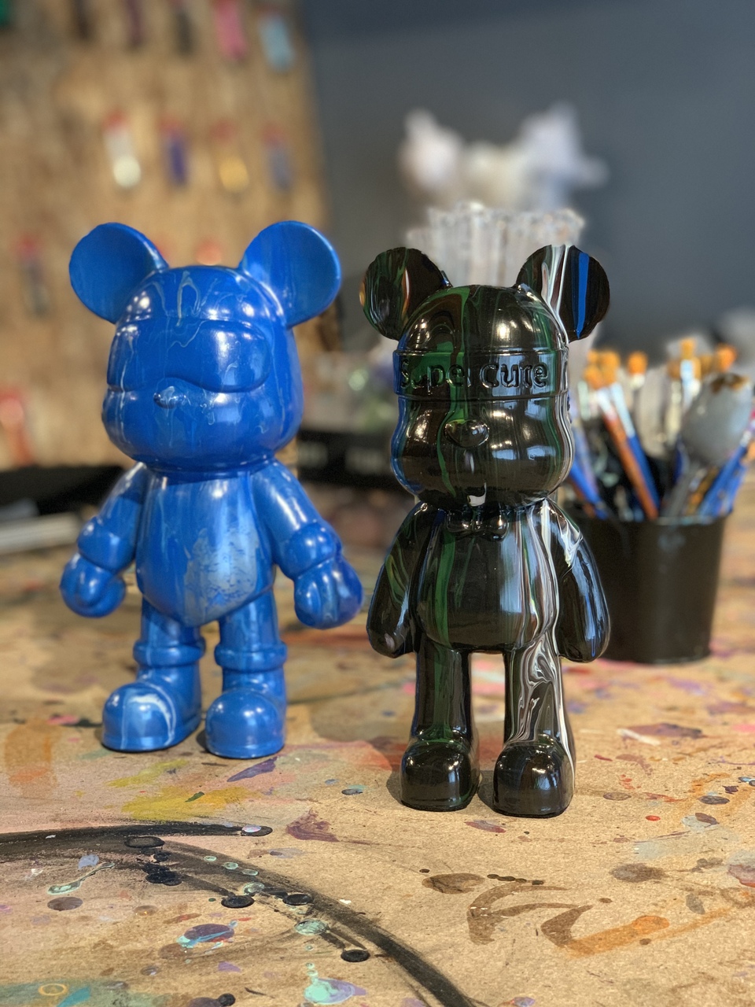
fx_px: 1512
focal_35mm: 52
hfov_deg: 28.0
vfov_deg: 36.8
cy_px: 504
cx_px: 378
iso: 200
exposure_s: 1/60
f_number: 2.4
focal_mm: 6
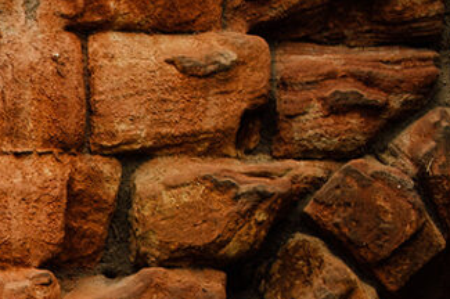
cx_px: -487
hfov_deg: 8.4
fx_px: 2885
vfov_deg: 5.8
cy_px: 645
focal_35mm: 231
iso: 400
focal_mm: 50
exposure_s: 1/400
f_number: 4.5
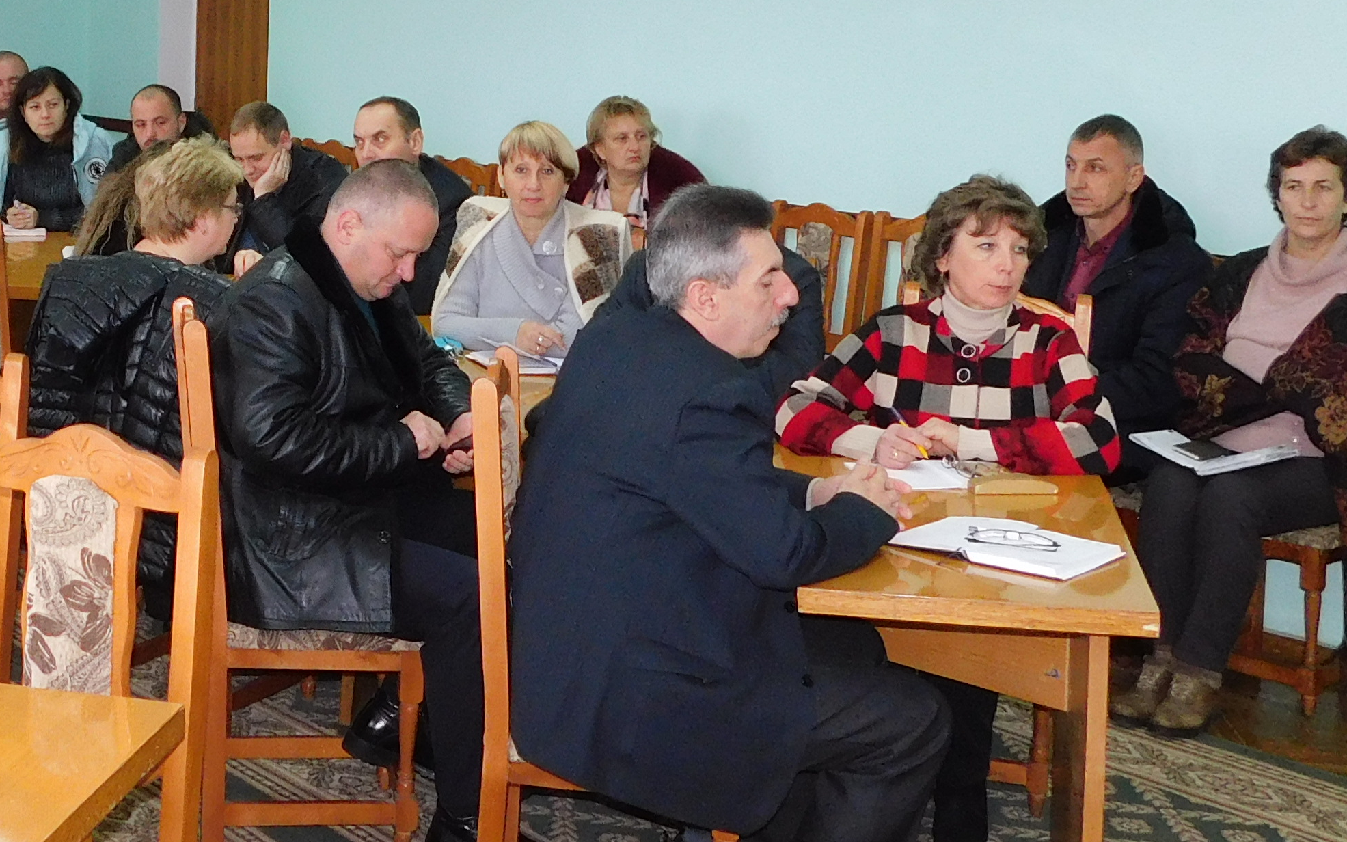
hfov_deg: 34.4
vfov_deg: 22.6
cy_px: 239
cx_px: 232
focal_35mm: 57
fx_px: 2093
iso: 250
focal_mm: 4
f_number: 3
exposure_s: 1/30
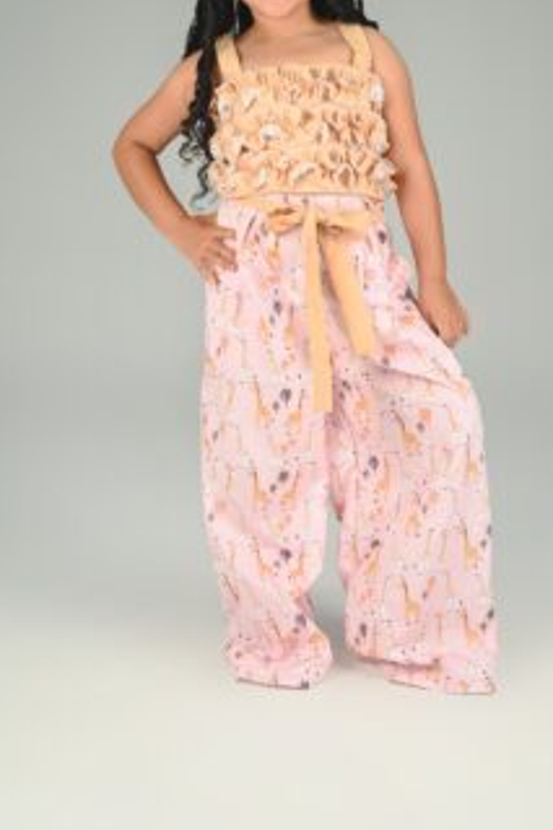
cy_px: 289
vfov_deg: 32.2
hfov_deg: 21.9
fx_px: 1430
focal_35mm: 62
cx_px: 317
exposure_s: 1/200
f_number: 2.8
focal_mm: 44
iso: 250
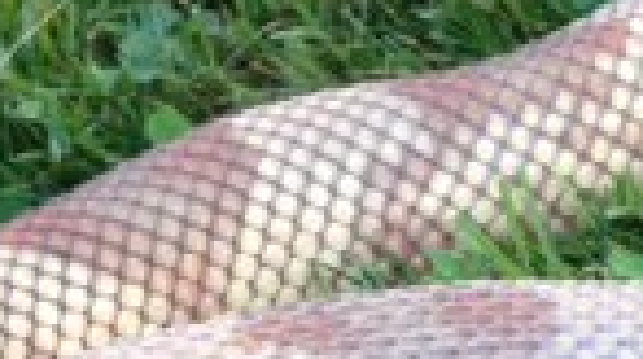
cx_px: 752
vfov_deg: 7.3
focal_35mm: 157
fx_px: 2671
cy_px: 792
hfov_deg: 13.4
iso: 50
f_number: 2.4
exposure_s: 1/122
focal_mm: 4.13
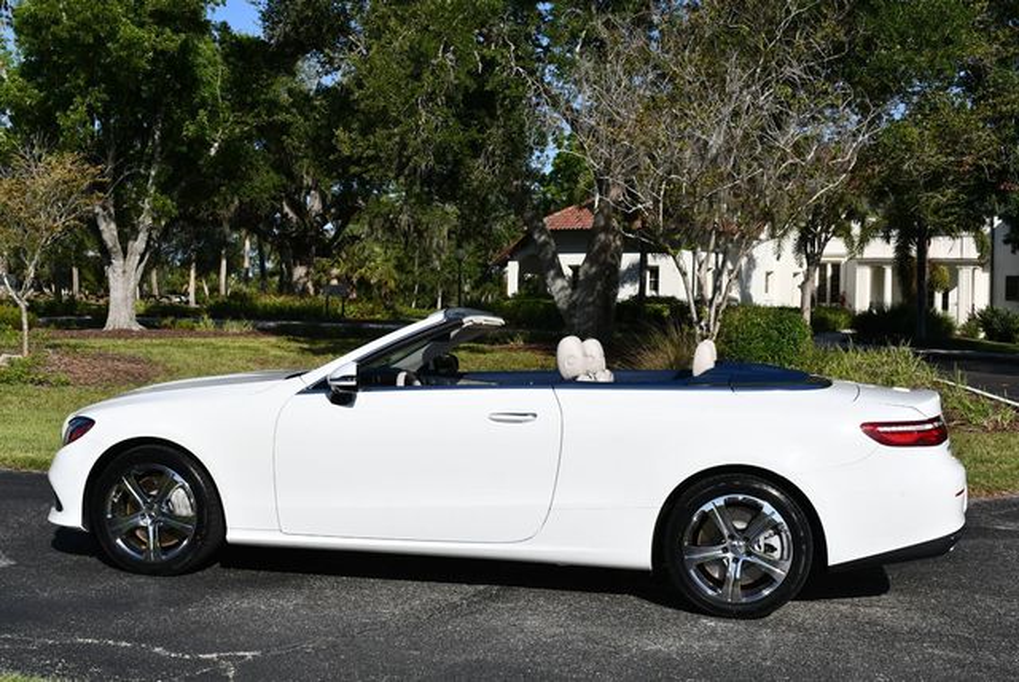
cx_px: 510
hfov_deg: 44.5
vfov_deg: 30.6
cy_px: 341
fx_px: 1247
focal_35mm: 44
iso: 100
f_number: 9
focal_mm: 22
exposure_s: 1/320
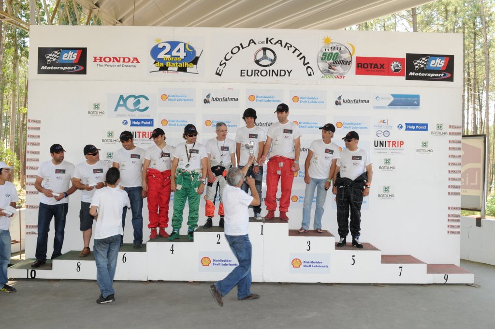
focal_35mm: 30
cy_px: 164
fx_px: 412
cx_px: 248
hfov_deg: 62.0
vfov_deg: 43.5
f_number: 8
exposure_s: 1/60
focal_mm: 20
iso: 400
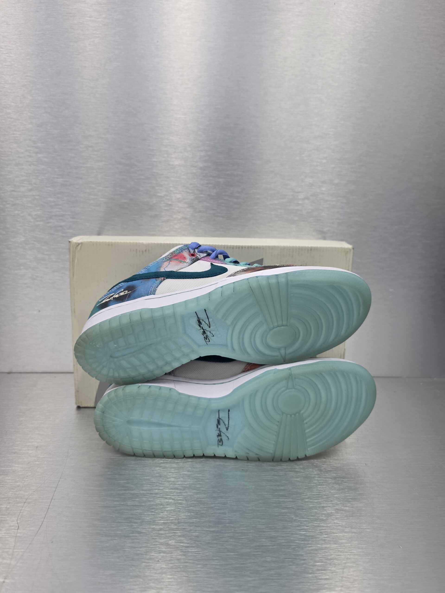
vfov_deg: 73.9
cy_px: 296
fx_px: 394
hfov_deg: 58.9
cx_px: 222
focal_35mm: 23
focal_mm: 6.5
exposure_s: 1/100
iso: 100
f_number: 1.4
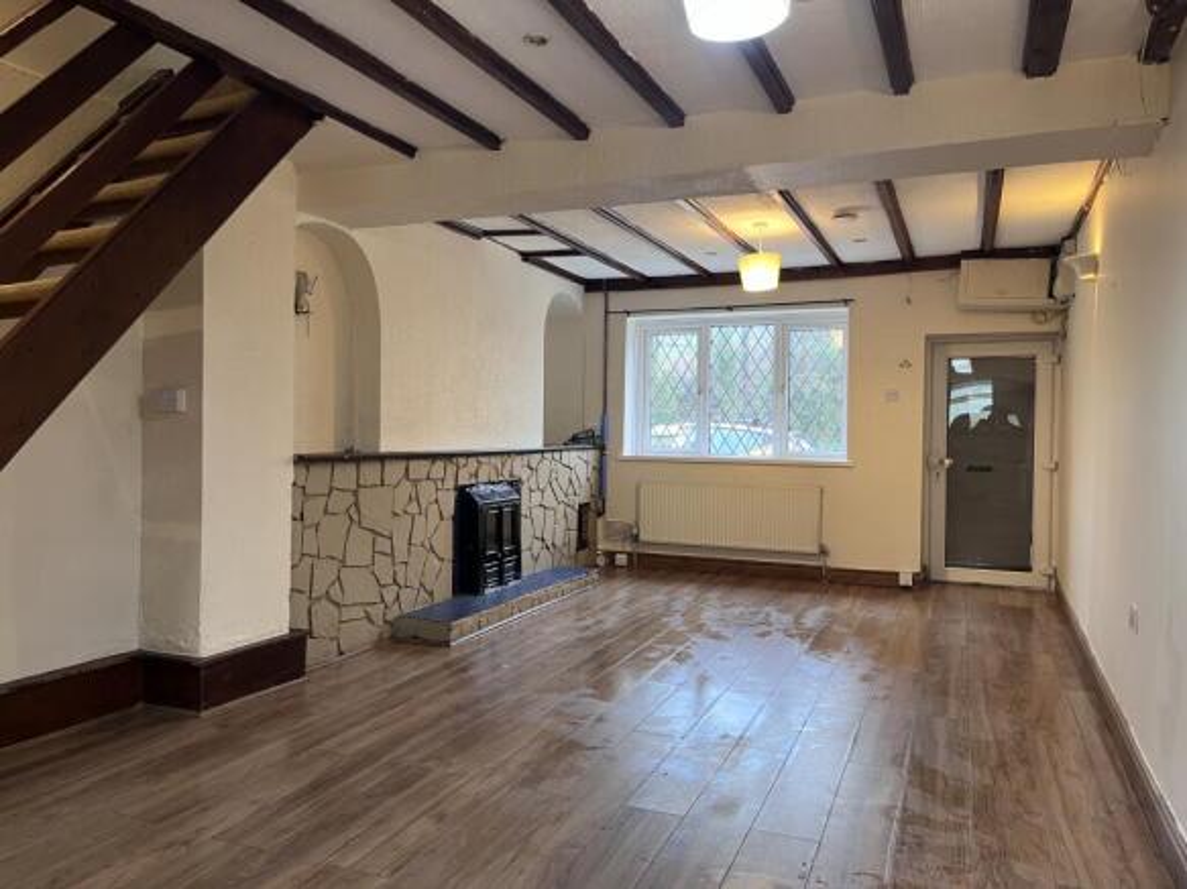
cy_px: 444
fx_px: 891
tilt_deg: -1.2
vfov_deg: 53.0
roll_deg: -0.2
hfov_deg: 67.3
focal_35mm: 26
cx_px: 594
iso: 80
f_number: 1.6
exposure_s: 1/50
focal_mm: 5.1
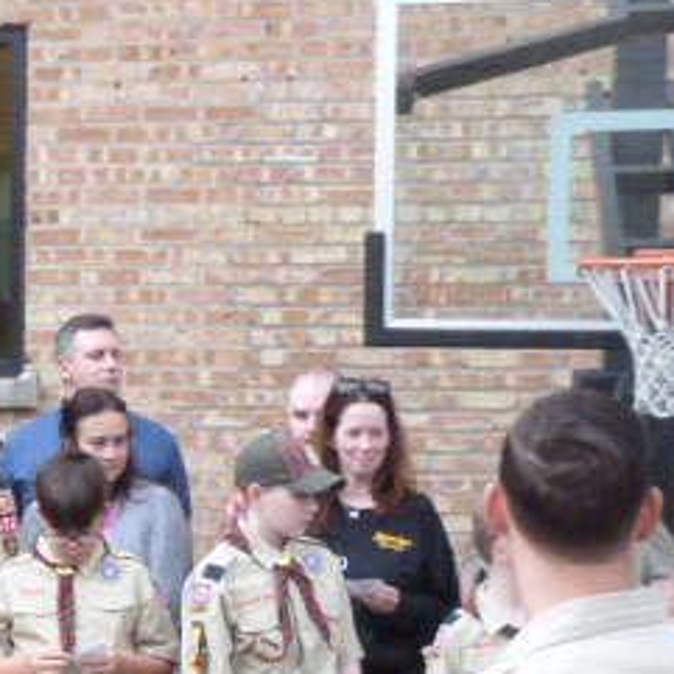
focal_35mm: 127
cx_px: -187
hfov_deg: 13.3
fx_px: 2798
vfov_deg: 13.7
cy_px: 509
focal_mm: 9.7
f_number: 5
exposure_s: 1/60
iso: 800
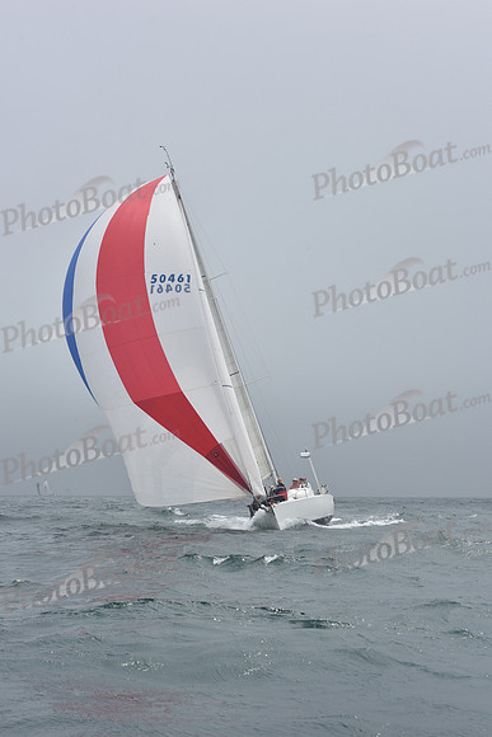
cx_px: 246
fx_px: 1434
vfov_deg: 28.8
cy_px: 368
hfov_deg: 19.5
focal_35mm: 70
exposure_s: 1/800
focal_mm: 70
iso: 250
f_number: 13
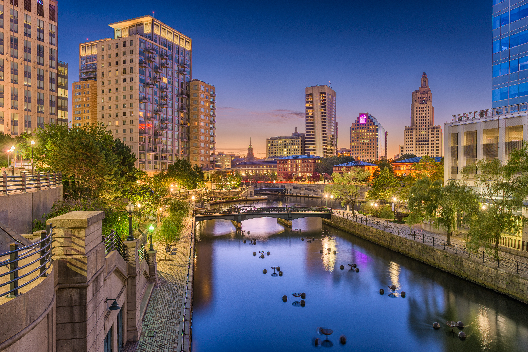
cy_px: 176
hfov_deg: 73.7
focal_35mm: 24
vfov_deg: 53.2
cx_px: 264
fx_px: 352
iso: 100
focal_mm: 24
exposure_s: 30
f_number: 10
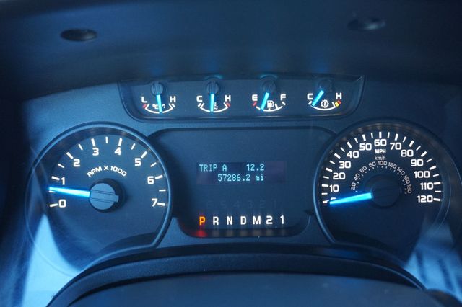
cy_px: 154
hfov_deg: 57.2
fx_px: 423
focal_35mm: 33
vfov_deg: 39.9
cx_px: 231
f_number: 4
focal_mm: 22
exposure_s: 1/60
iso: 1250
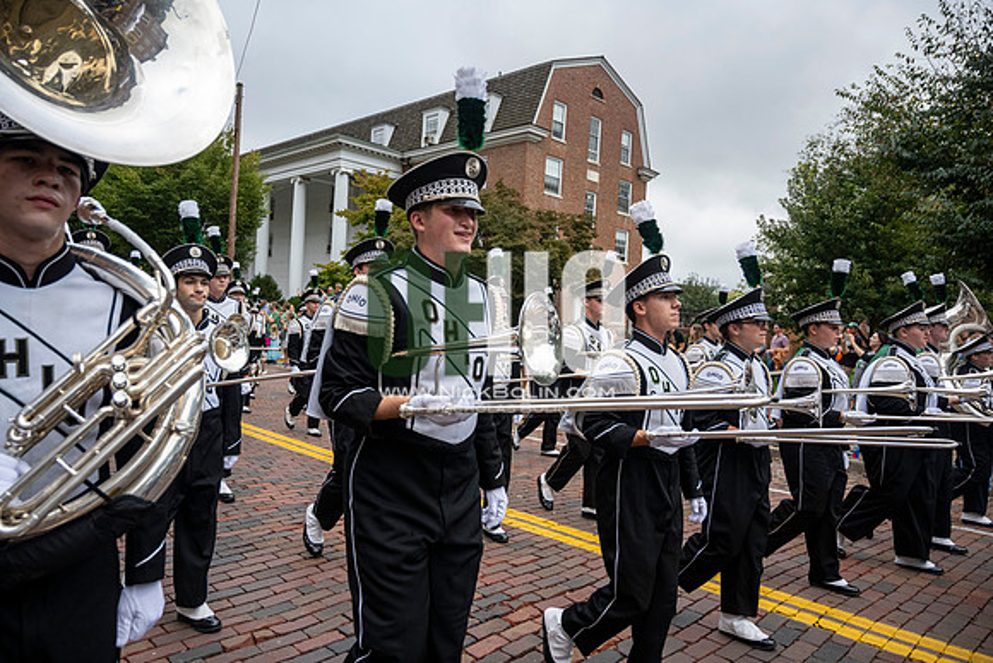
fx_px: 662
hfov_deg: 73.7
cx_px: 496
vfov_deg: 53.2
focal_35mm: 24
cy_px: 332
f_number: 4
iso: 640
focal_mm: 24
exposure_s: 1/1600
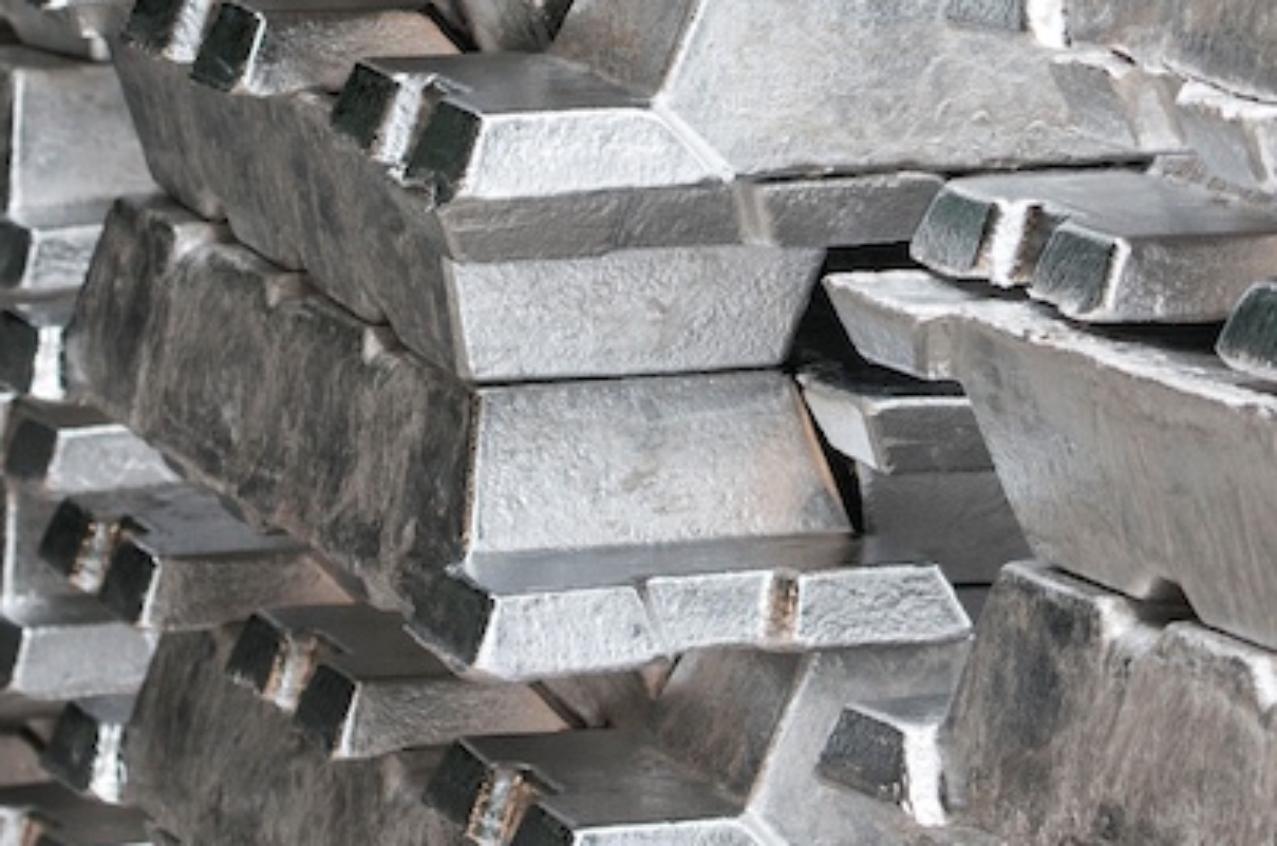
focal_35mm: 350
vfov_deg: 3.9
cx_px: 654
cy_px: -257
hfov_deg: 5.9
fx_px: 12391
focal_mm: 78
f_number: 5.6
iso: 200
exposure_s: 1/400
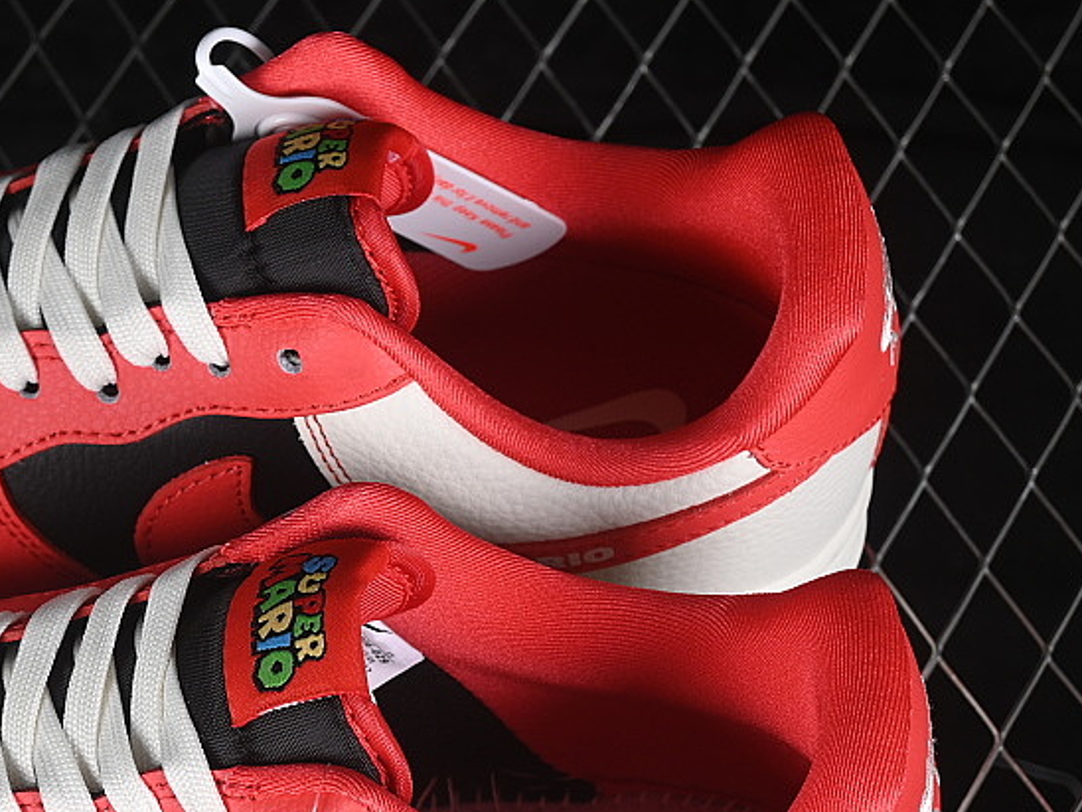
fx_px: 4439
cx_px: 176
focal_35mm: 142
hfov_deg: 13.8
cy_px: 684
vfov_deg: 10.4
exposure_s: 1/80
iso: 160
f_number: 7.1
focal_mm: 50
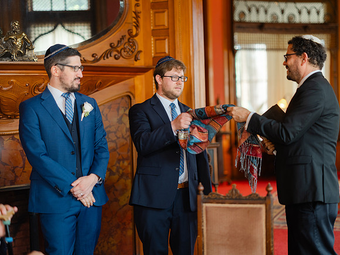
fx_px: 619
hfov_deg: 30.7
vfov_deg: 23.3
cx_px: 170
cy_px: 128
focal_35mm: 63
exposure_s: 1/125
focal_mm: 80
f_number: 1.7
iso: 640
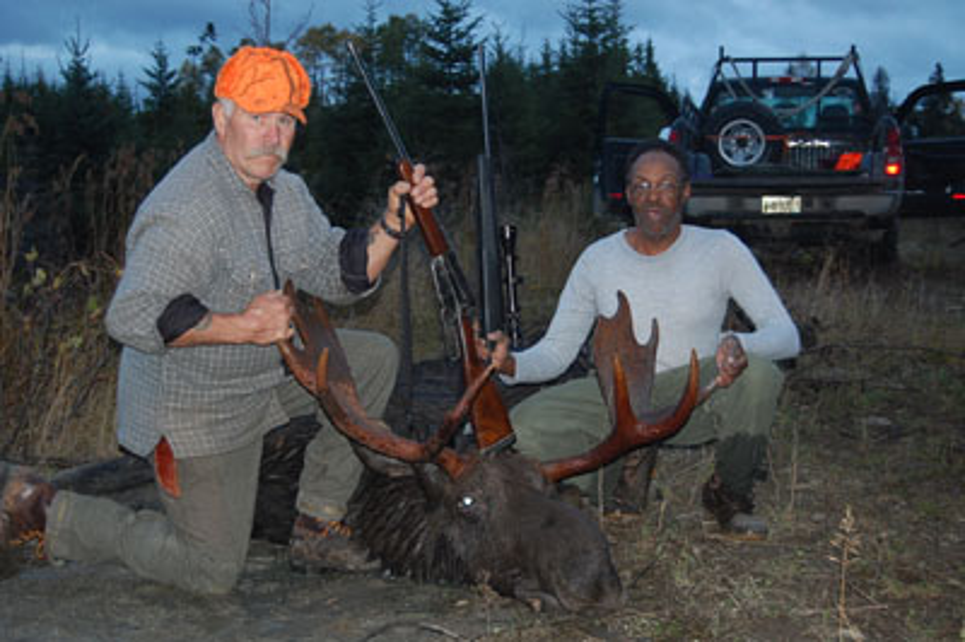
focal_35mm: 60
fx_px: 1607
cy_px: 321
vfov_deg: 22.6
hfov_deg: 33.4
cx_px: 482
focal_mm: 40
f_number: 5
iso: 500
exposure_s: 1/60
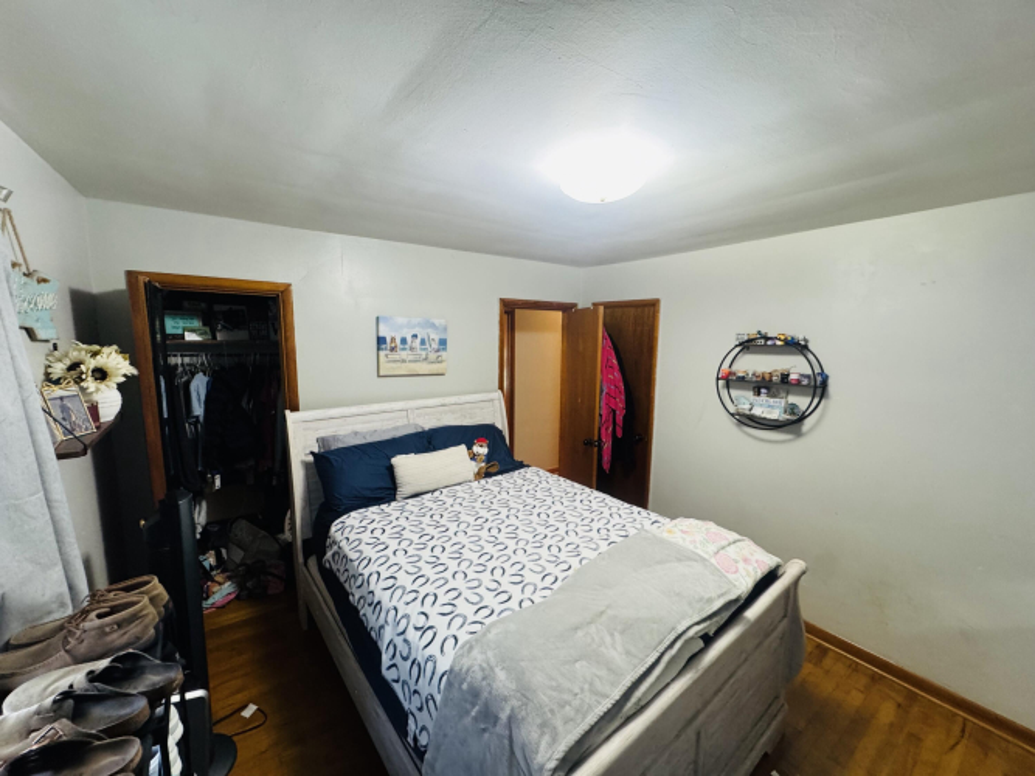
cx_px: 518
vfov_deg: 85.7
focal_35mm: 14
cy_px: 388
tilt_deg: -9.6
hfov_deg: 102.1
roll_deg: -0.5
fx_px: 419
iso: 320
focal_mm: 2.22
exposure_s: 1/60
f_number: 2.2
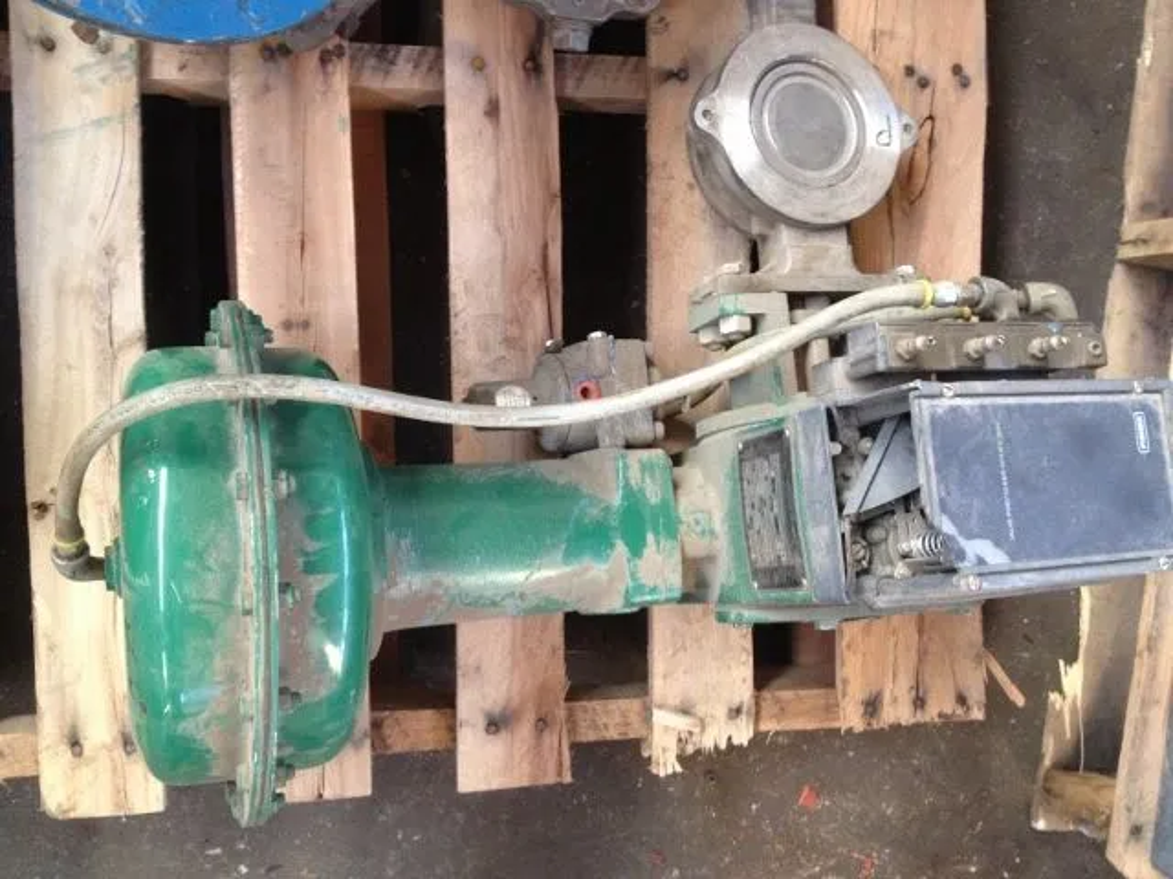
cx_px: 586
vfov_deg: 40.7
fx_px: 1186
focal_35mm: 35
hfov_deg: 52.6
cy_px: 440
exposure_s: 1/20
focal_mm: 4.28
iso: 200
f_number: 2.4
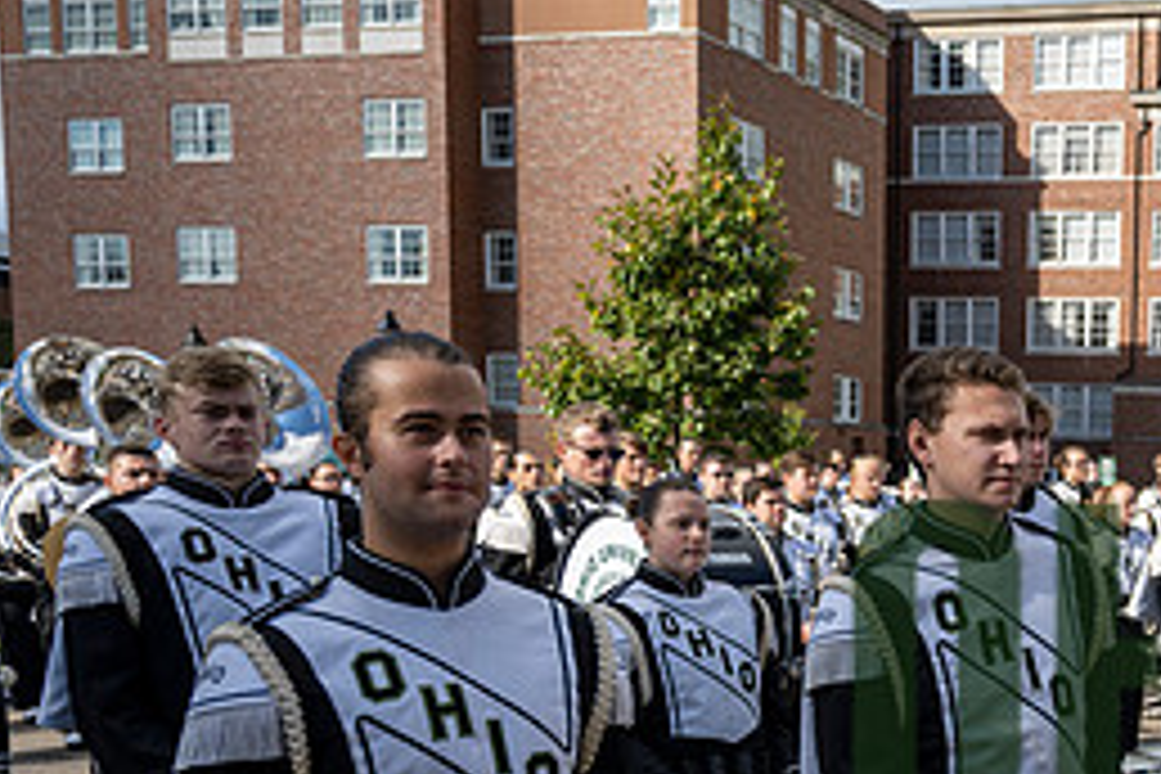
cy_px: 713
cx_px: 1192
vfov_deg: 24.3
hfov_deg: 33.4
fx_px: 1741
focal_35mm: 54
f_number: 4
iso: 100
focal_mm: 24
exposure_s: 1/1000
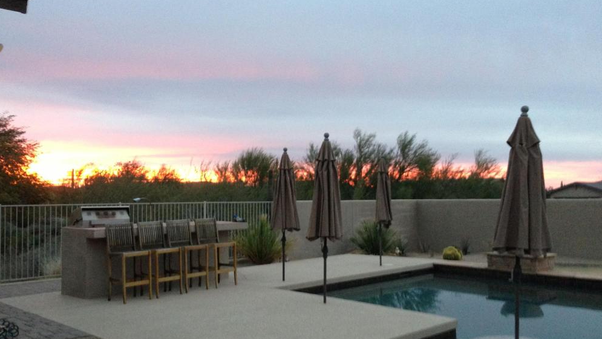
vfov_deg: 32.0
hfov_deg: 54.0
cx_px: 296
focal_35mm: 37
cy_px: 179
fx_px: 591
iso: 320
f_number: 2.4
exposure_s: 1/20
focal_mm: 4.13
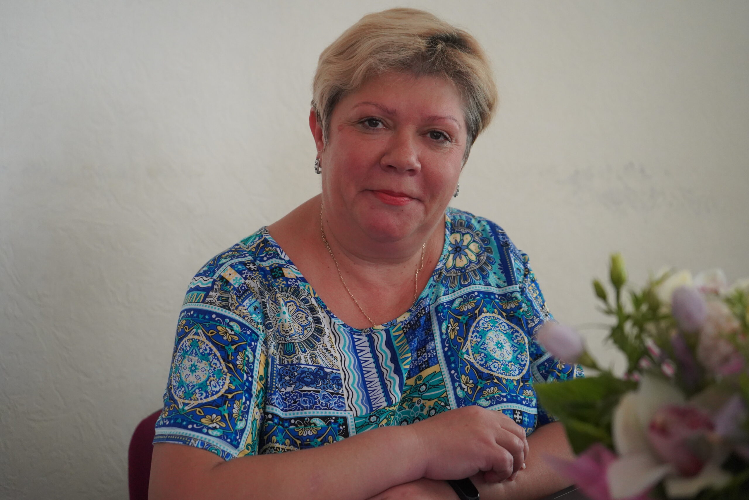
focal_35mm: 43
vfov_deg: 31.2
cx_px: 374
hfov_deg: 45.4
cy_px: 250
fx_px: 895
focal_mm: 43
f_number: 4.5
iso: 6400
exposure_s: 1/160
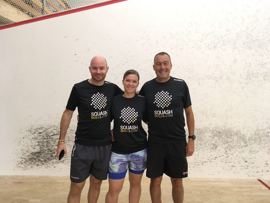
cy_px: 102
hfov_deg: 61.7
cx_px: 135
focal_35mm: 29
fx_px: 226
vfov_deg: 48.2
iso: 125
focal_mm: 4.15
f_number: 2.2
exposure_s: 1/33
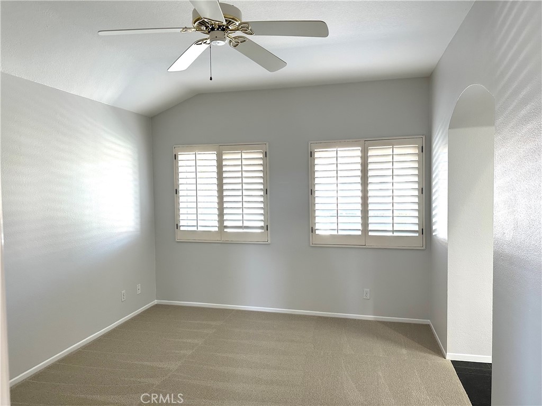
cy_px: 203
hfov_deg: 71.6
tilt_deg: -1.0
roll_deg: +1.0
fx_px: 376
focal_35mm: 24
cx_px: 271
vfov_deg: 56.8
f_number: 1.78
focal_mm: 6.86
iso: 160
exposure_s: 1/120
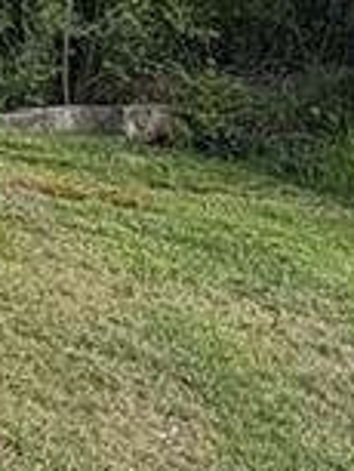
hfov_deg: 10.5
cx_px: -631
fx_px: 1498
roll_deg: +0.2
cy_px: -246
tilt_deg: +10.9
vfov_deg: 16.3
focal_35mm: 110
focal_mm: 2.22
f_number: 2.2
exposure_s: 1/652
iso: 64
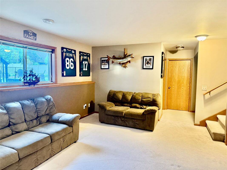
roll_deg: -1.2
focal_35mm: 24
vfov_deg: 56.8
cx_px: 114
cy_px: 85
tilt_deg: -4.0
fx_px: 157
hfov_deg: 71.6
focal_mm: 6.76
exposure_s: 1/60
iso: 800
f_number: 1.78
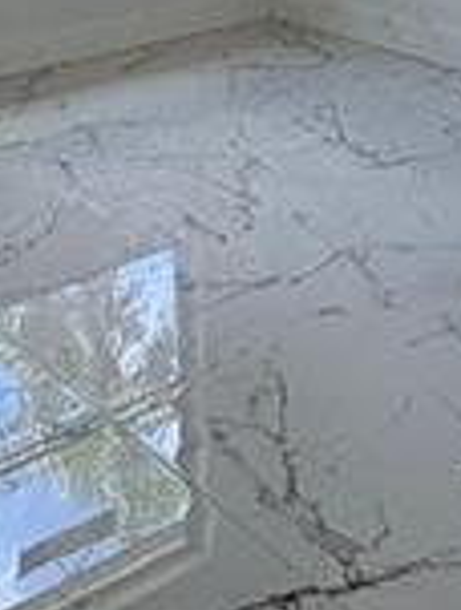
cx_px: 255
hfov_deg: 20.8
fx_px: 1255
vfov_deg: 25.7
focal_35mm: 71
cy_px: -24
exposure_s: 1/212
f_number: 2.2
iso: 64
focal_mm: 2.22
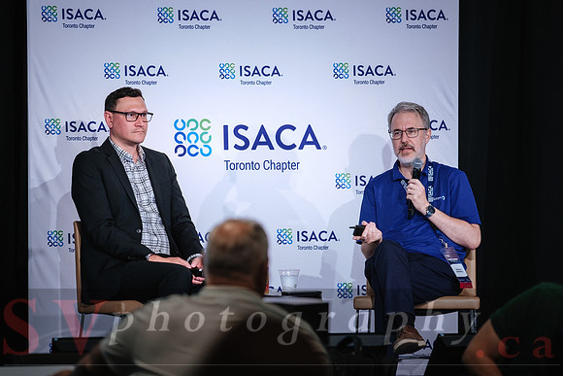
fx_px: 3635
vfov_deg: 5.9
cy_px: 187
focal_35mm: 232
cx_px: 254
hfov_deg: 8.9
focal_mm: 140
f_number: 2.8
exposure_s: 1/60
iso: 800
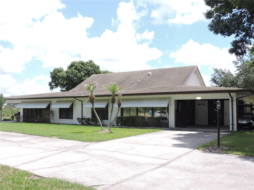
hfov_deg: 52.6
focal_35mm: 35
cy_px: 95
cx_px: 127
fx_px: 257
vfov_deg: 40.7
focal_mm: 6.2
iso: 100
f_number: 3.3
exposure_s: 1/640
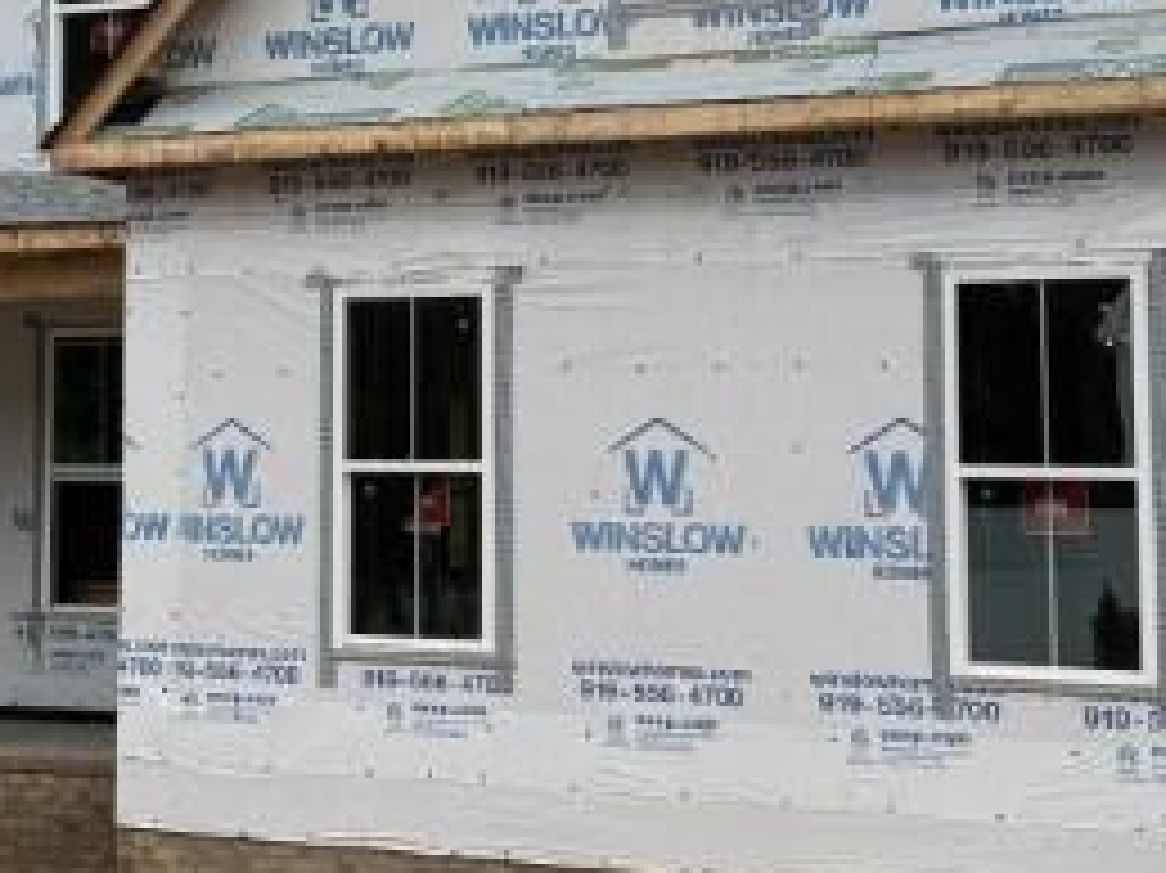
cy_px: 94
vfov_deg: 15.4
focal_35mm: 95
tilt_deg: +6.3
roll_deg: -1.1
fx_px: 3198
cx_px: 234
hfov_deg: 20.4
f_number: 1.78
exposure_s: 1/1456
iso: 80
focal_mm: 6.76
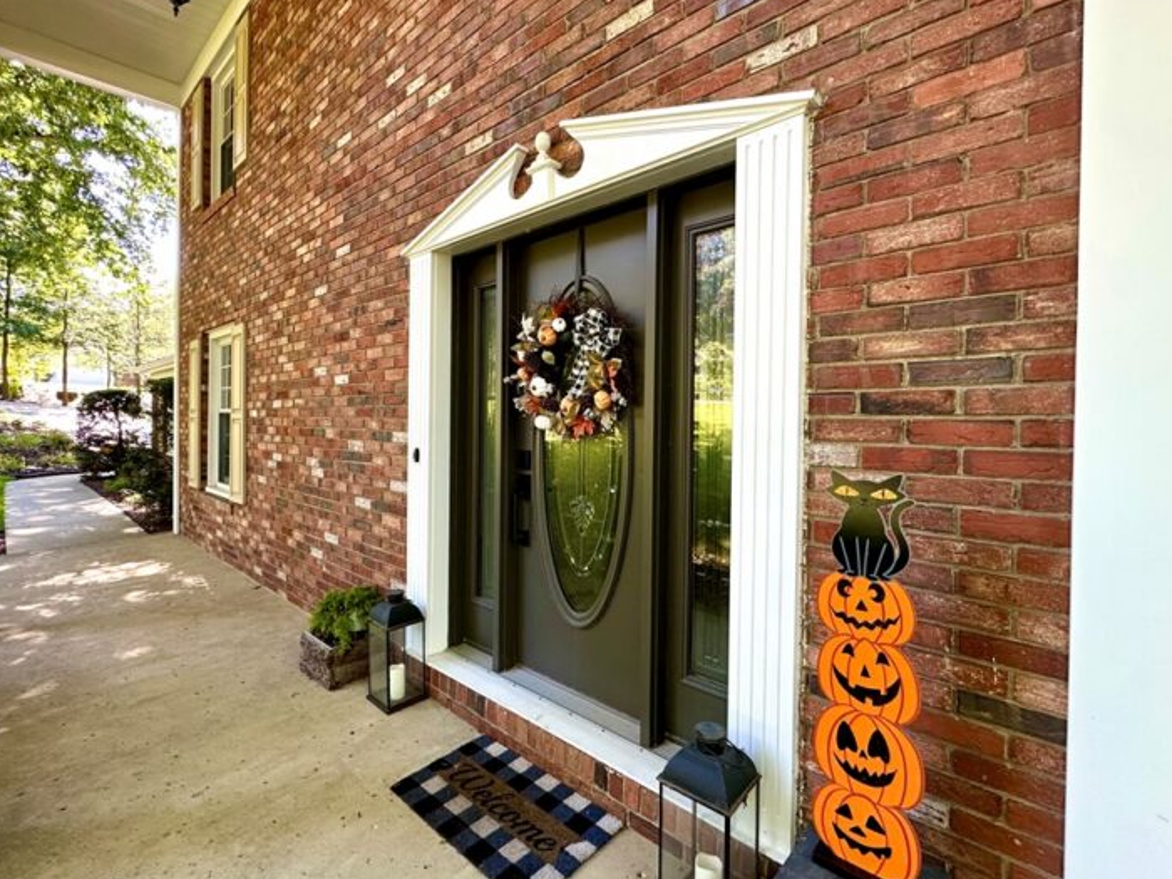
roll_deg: +1.1
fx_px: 542
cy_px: 433
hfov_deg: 94.3
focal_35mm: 16
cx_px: 539
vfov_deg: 78.1
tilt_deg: -0.6
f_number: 2.2
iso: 160
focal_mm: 2.22
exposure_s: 1/99
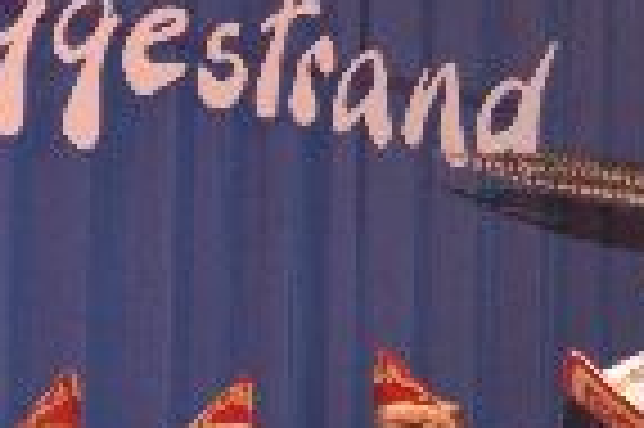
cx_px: 410
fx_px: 3592
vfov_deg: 6.5
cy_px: 998
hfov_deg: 10.2
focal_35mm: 201
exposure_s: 1/60
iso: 400
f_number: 5
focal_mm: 24
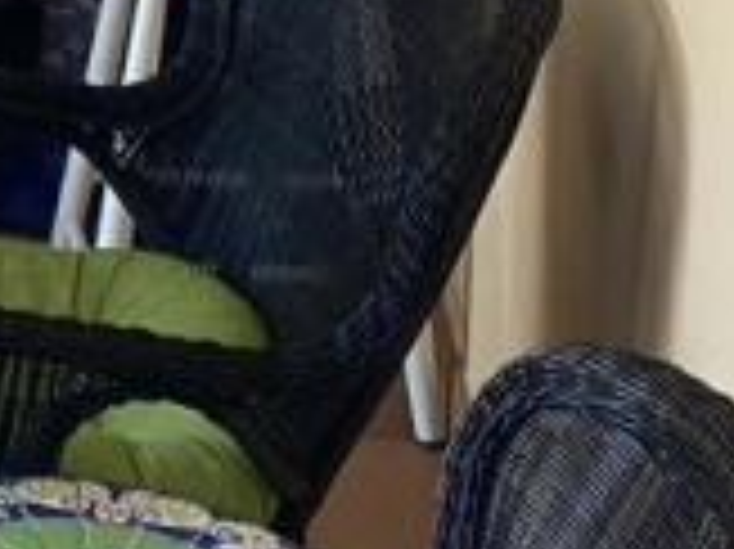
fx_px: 2712
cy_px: -508
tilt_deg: -8.5
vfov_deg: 10.7
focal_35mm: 128
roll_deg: -0.7
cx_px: -680
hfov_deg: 13.5
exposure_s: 1/60
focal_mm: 4.25
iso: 100
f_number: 1.8
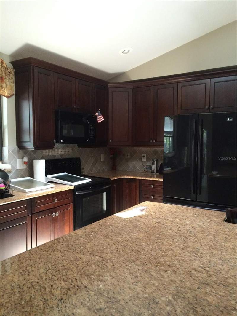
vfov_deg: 60.0
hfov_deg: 46.8
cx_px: 118
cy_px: 158
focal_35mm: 30
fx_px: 274
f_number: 2.2
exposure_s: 1/30
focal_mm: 4.12
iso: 160
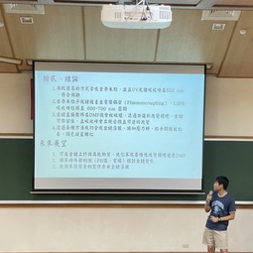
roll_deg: -0.7
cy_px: 128
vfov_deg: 24.0
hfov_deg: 24.0
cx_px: 147
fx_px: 595
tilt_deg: -2.8
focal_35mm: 72
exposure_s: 1/60
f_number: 2
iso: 200
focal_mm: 6
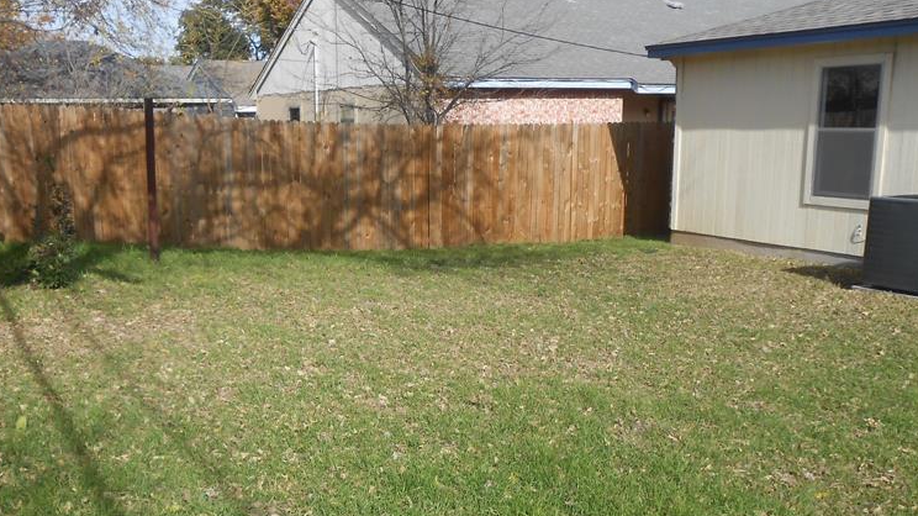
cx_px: 400
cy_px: 368
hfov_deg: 51.5
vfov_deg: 30.0
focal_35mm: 39
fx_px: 949
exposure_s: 1/640
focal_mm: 4.6
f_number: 3.5
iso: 80
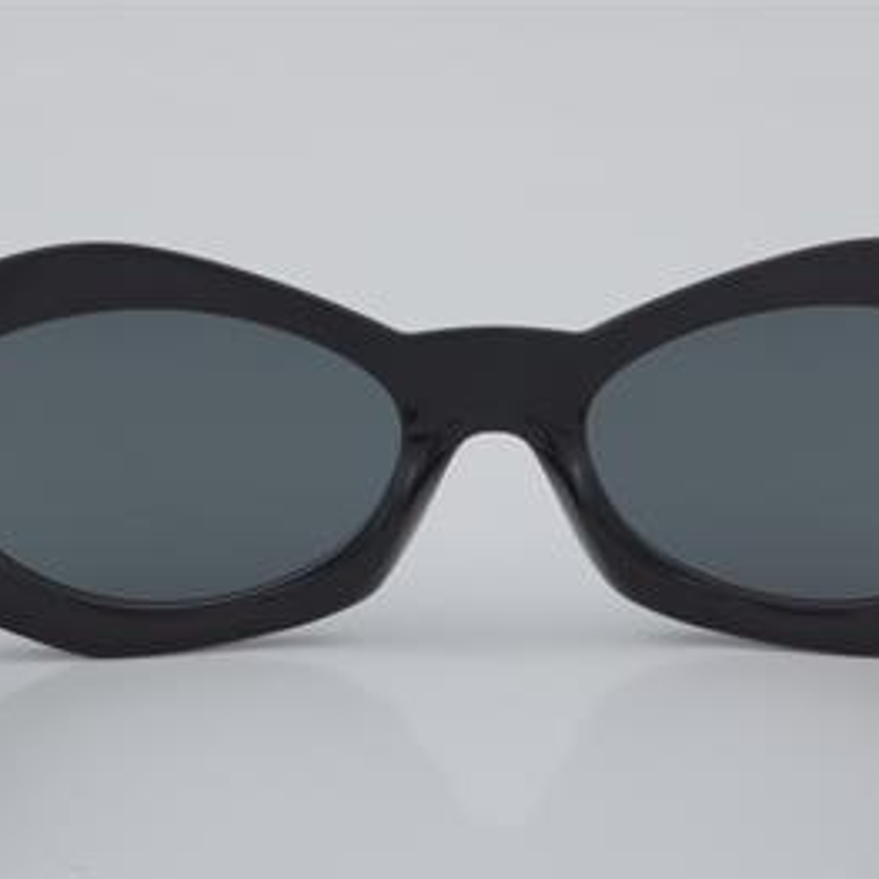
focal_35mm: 107
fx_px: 3064
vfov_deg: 16.3
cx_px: 498
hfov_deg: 16.3
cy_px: 441
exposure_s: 1/4
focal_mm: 55
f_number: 32
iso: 100
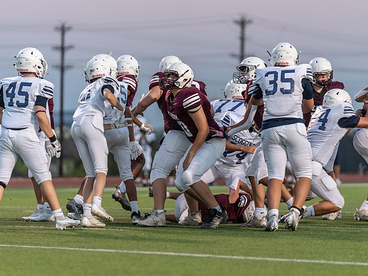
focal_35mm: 226
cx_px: 185
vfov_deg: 6.6
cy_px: 138
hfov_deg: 8.8
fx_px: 2403
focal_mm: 200
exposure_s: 1/1000
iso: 2500
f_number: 2.8
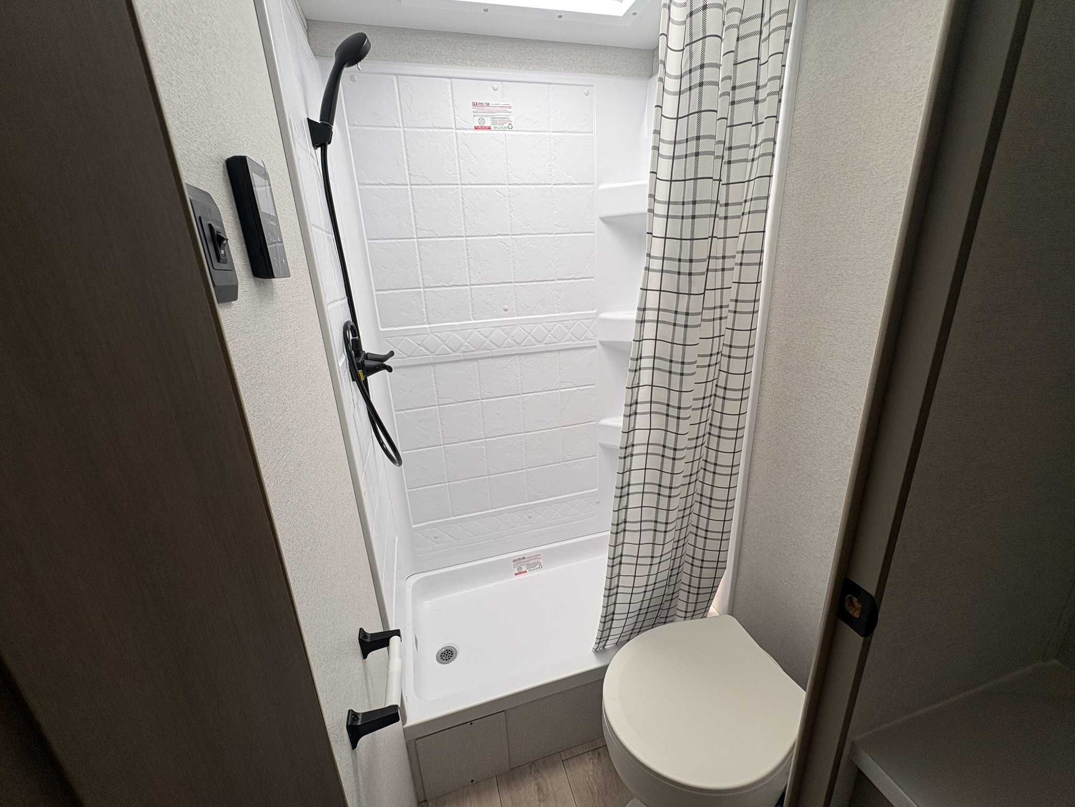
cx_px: 538
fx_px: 435
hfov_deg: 102.1
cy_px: 404
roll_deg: +3.5
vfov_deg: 85.7
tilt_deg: -16.0
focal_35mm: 14
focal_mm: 2.22
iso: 40
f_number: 2.2
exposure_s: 1/284
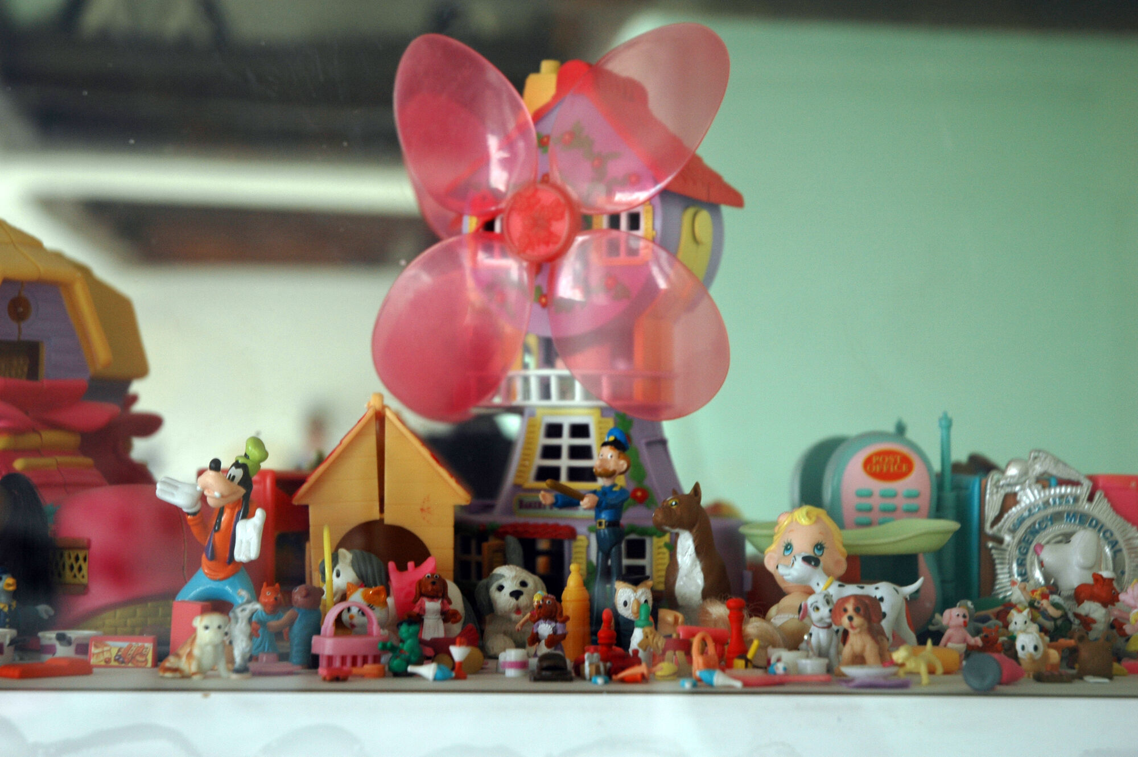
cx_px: 569
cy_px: 378
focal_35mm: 78
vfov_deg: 17.5
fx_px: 2464
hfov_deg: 26.0
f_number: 4.5
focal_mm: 52
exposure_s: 1/1.6
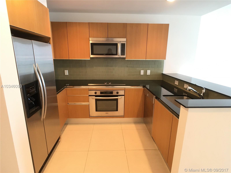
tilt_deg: -13.0
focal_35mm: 29
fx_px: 194
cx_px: 116
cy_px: 86
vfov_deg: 48.2
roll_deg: -0.6
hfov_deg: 61.7
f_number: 2.2
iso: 40
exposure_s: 1/15
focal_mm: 4.15
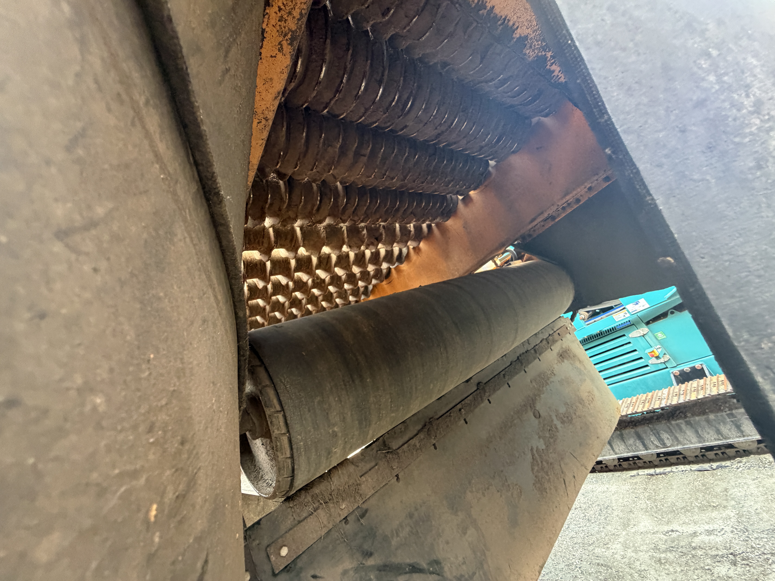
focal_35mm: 14
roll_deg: +27.7
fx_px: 313
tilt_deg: +13.6
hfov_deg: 102.1
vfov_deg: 85.7
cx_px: 388
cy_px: 290
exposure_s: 1/60
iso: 400
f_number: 2.2
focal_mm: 2.22
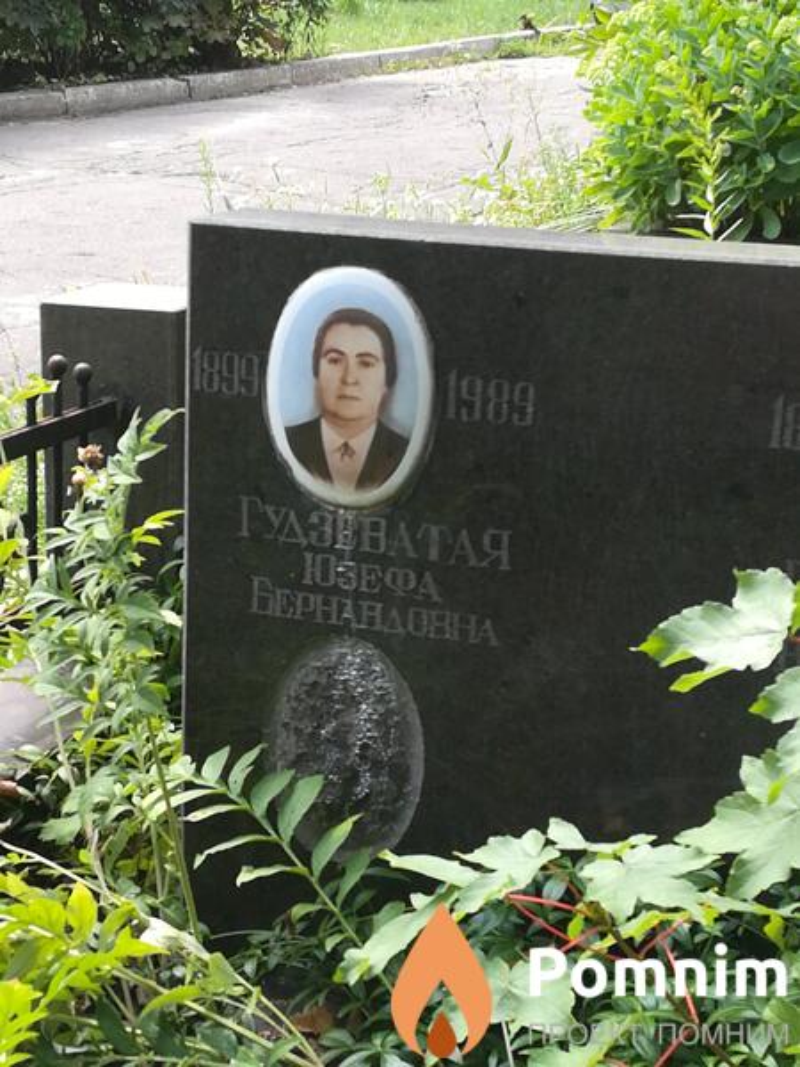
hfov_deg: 22.9
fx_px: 1972
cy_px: 534
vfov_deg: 30.3
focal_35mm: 64
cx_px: 400
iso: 50
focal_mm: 3.83
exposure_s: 1/120
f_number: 2.2
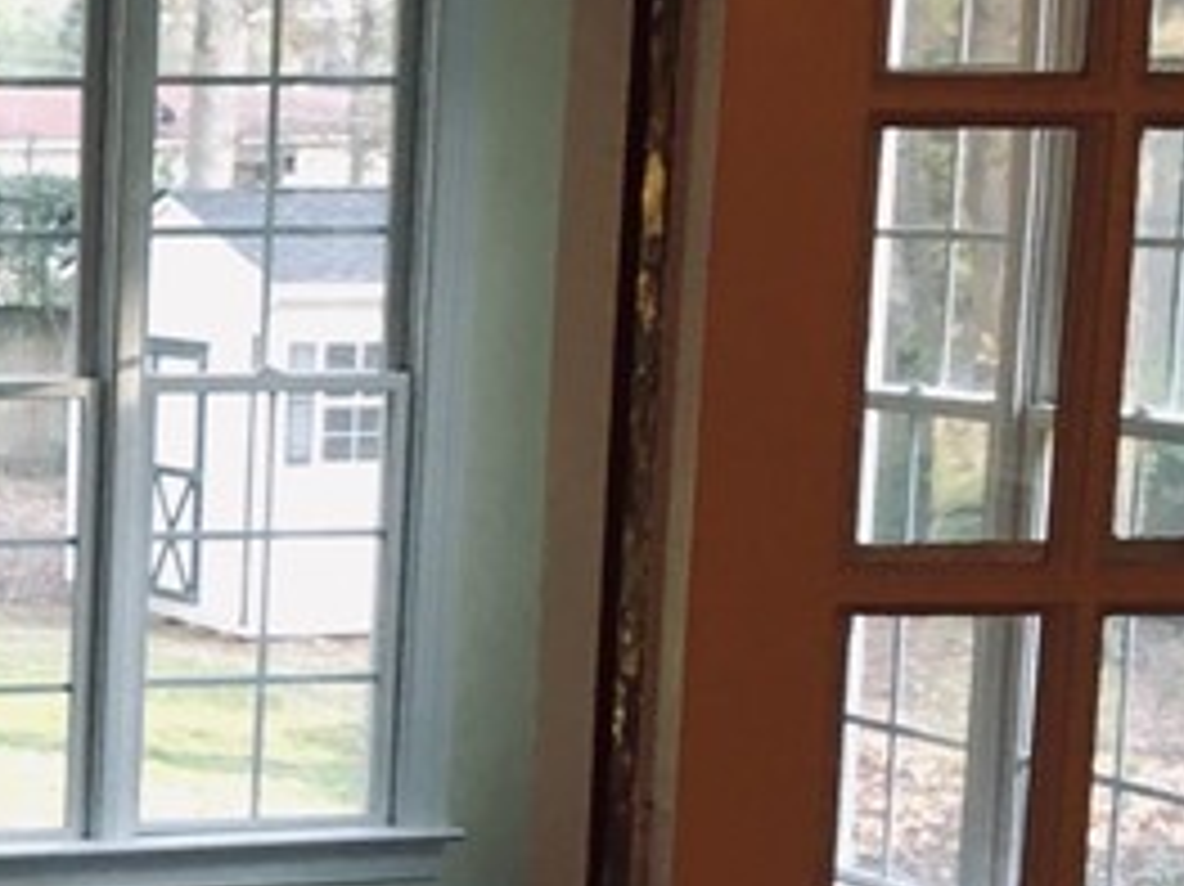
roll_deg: -0.9
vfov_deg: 13.0
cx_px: -567
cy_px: 756
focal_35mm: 113
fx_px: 3863
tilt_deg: -8.3
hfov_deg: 16.0
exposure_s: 1/30
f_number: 2.2
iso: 80
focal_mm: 4.15
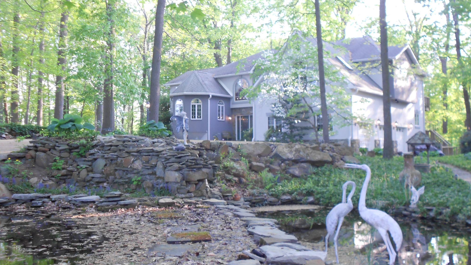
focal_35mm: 41
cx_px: 238
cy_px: 113
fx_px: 512
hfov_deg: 49.4
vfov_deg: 29.0
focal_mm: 6.7
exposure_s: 1/30
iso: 160
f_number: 3.9
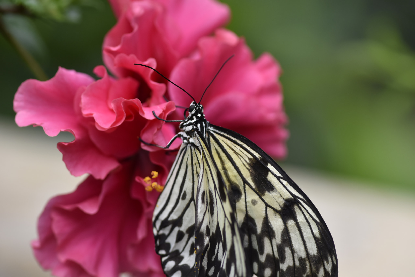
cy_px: 138
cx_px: 208
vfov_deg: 8.7
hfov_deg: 13.0
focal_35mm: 158
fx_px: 1815
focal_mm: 105
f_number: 5.6
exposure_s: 1/125
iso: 400
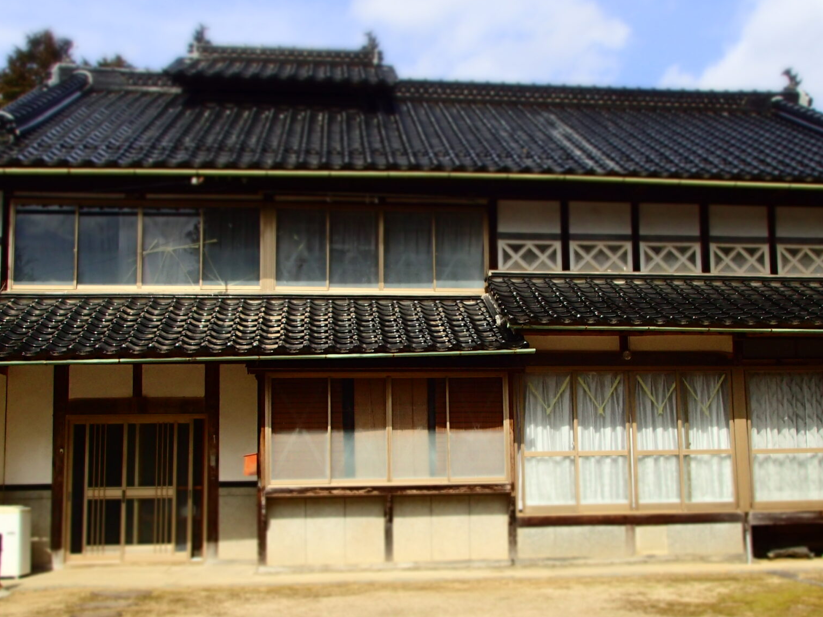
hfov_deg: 44.7
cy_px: 363
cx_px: 469
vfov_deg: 34.3
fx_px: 999
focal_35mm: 42
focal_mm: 4.5
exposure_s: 1/200
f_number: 8
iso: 100
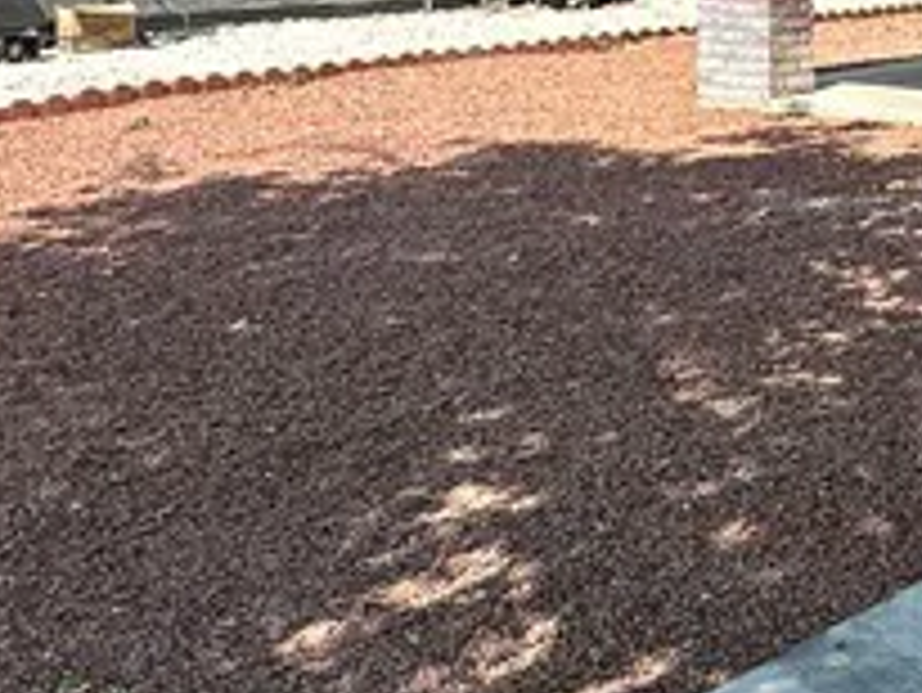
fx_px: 1866
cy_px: -81
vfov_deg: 20.0
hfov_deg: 23.6
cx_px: 1282
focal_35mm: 70
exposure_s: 1/1135
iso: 40
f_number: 2.2
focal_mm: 2.22
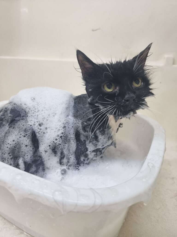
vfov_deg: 71.6
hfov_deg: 56.8
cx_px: 88
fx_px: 164
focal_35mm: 24
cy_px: 118
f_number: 1.8
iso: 125
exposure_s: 1/100
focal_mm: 6.7
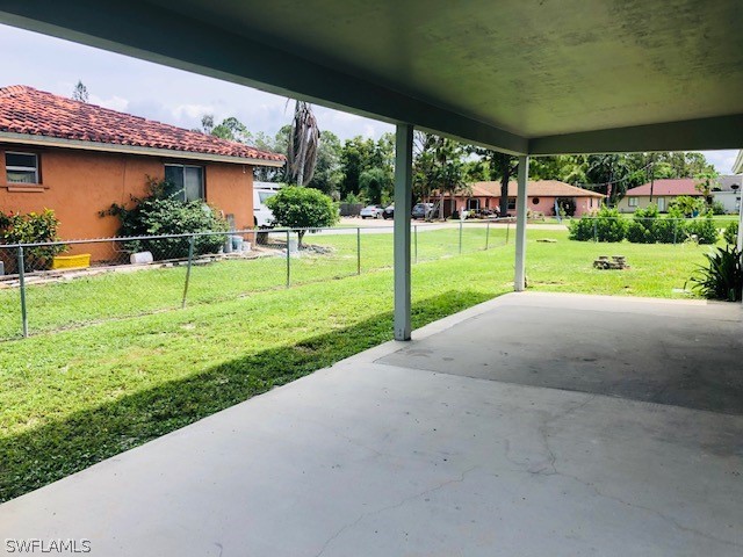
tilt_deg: -6.9
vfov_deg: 49.7
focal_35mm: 28
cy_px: 278
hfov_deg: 63.4
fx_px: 601
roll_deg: +0.2
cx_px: 372
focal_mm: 4
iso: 20
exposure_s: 1/906
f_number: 1.8
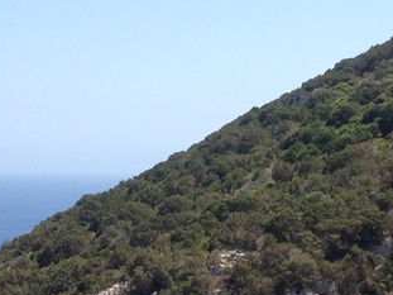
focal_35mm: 135
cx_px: 181
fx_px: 1532
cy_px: 182
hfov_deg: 14.6
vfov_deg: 11.0
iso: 50
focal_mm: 4.28
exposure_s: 1/1255
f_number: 2.4
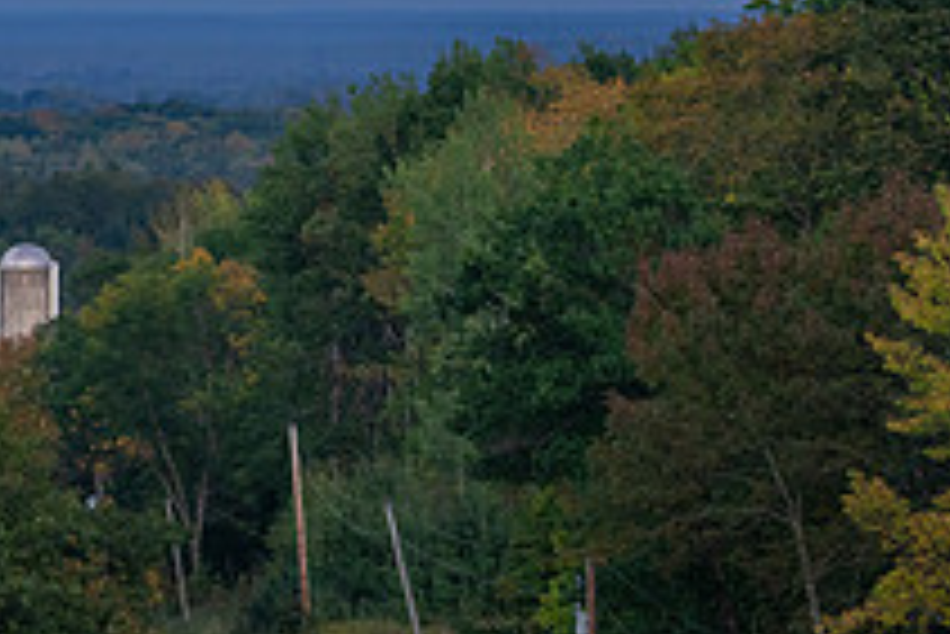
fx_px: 11777
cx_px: 771
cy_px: 166
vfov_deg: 3.1
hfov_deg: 4.6
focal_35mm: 446
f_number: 8
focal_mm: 155
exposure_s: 1/20
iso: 1000
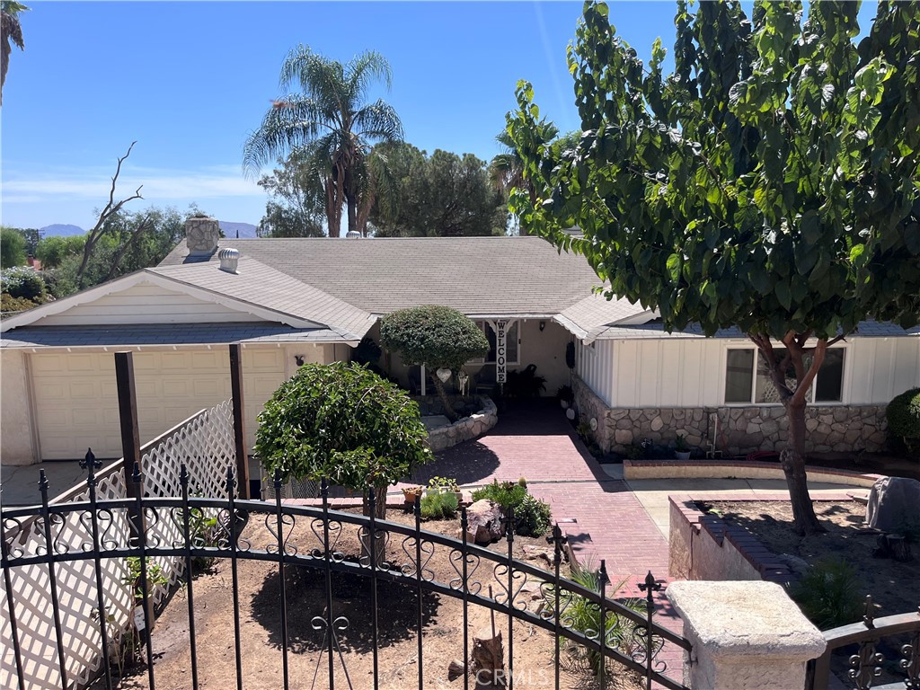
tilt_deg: -7.5
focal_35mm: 26
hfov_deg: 67.3
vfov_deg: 53.1
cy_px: 345
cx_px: 460
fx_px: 691
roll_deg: +0.0
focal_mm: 5.1
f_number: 1.6
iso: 50
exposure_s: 1/2825
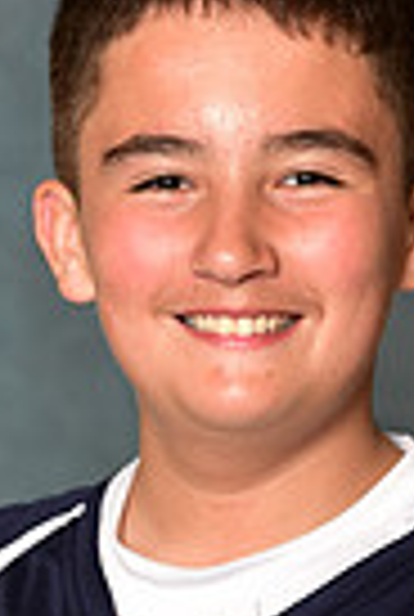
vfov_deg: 3.4
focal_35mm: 612
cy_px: 904
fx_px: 10503
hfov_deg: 2.3
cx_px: 164
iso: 320
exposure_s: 1/200
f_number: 4.5
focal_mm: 145
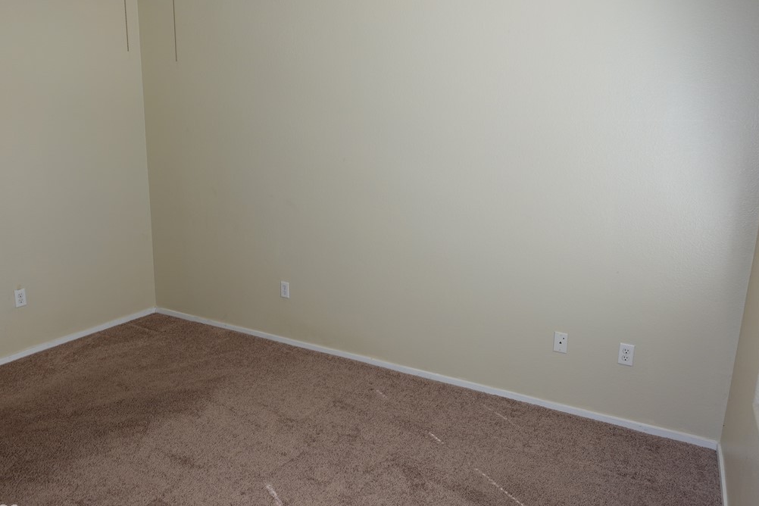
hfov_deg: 69.3
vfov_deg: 49.6
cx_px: 351
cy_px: 248
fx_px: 548
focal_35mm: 26
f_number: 2.8
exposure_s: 1/30
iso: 125
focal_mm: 8.8
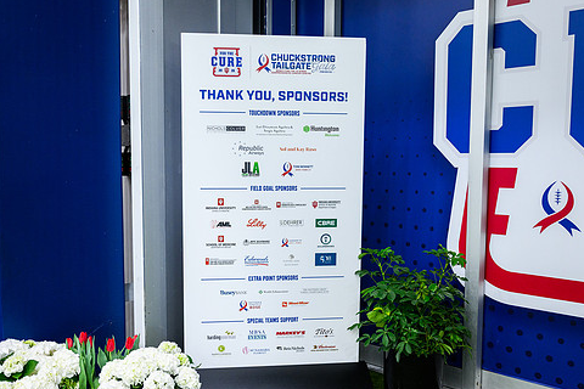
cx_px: 275
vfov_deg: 36.8
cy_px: 217
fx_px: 584
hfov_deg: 53.1
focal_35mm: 36
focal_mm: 28
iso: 1600
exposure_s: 1/200
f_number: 2.8
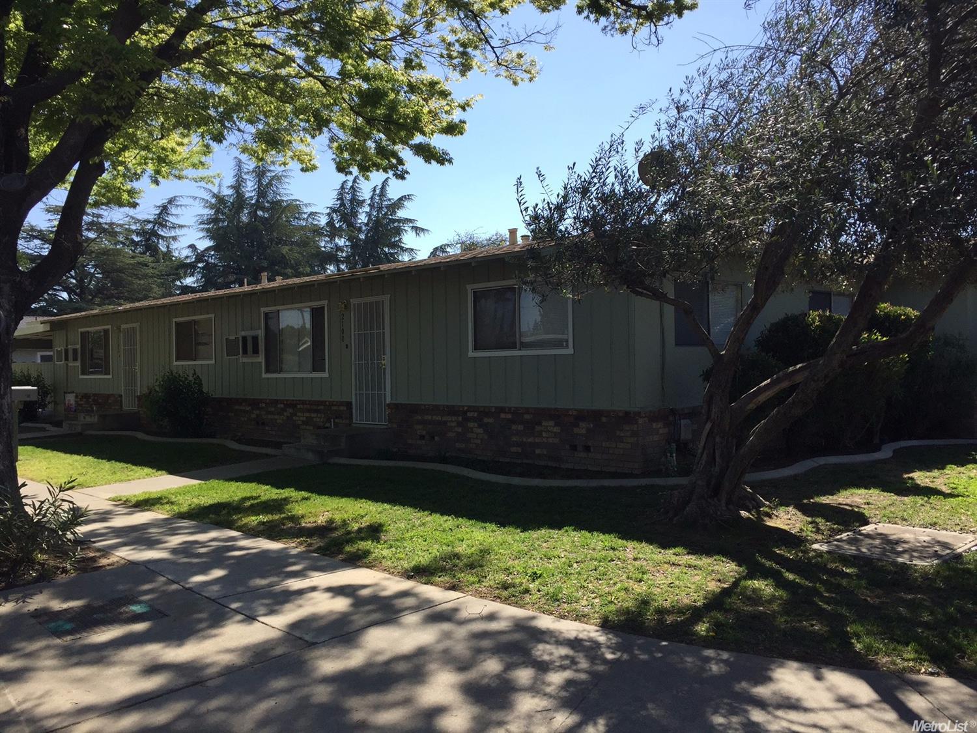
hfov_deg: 61.7
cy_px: 366
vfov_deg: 48.2
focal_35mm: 29
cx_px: 488
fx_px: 818
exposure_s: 1/1522
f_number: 2.2
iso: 32
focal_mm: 4.15
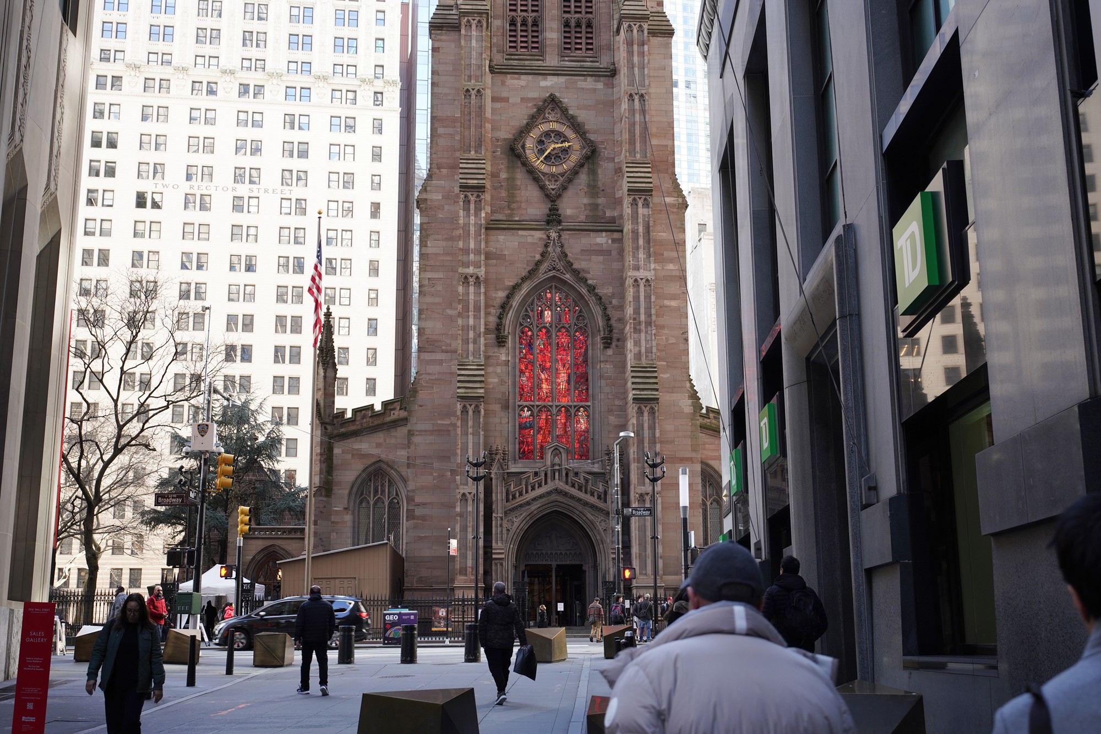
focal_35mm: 40
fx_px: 1223
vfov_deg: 33.4
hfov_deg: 48.5
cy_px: 367
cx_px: 550
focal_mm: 40
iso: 400
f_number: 5.6
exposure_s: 1/100
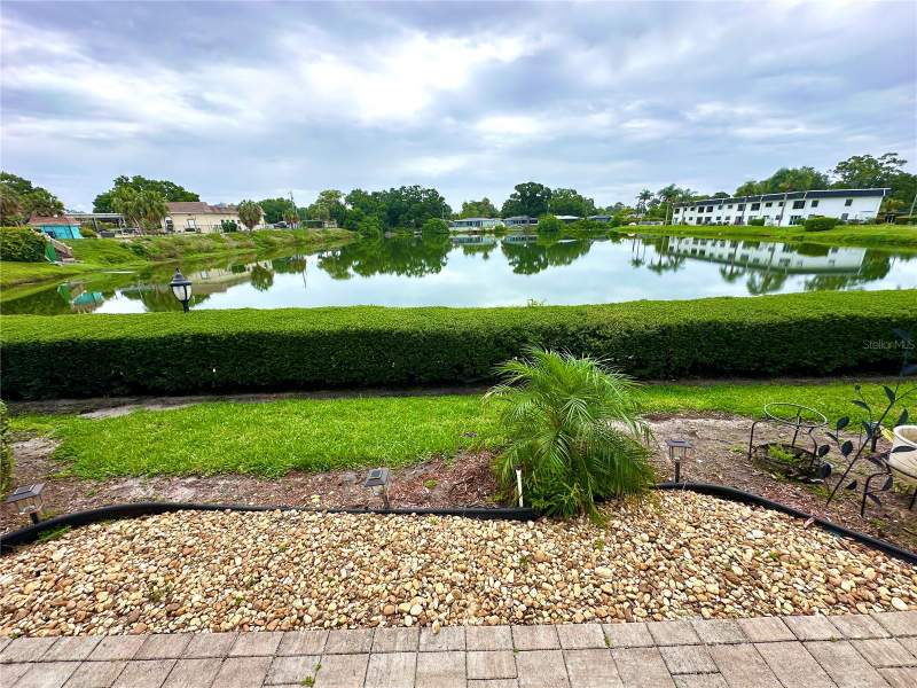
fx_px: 371
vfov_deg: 85.7
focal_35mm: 14
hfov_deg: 102.1
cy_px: 344
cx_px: 458
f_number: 2.2
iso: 40
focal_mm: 2.22
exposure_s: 1/769
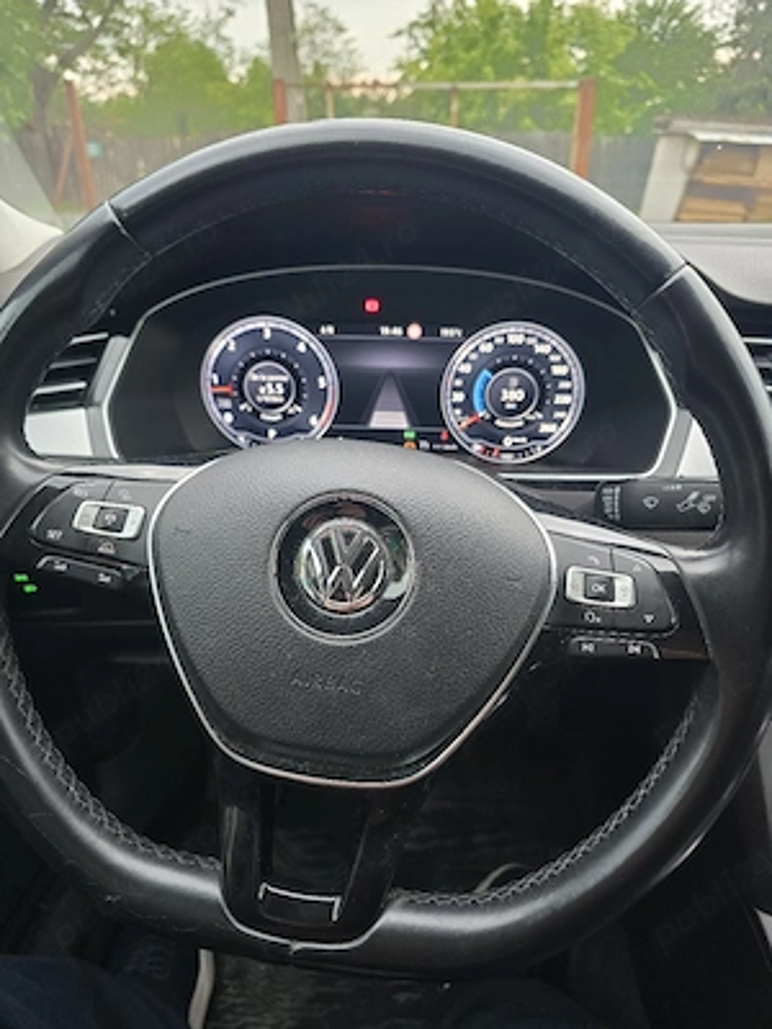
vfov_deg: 73.9
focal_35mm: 23
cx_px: 386
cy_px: 514
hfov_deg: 58.9
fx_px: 684
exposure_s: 1/33.7
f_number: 1.7
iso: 320
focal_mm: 6.3
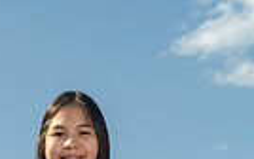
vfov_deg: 9.4
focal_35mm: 120
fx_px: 831
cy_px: 424
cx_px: 42
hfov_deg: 17.2
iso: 500
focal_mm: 35
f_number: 5.6
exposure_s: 1/200
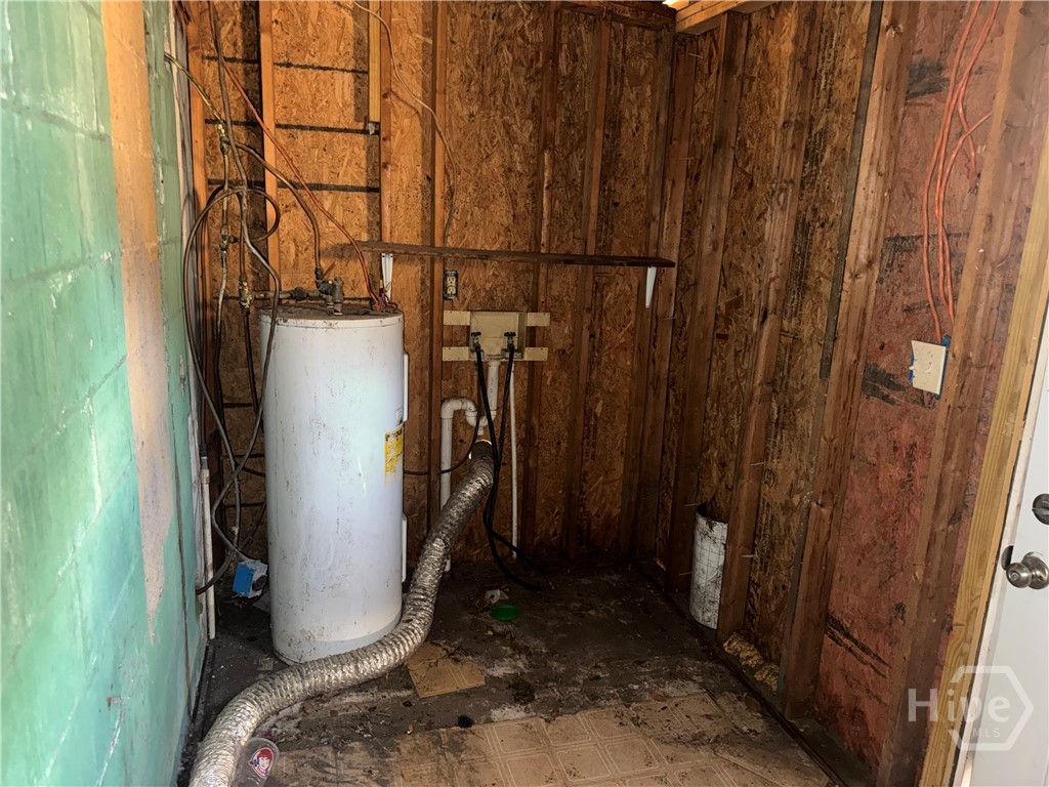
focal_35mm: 24
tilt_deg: -14.2
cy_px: 394
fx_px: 727
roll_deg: -3.6
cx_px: 524
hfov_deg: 71.6
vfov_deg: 56.8
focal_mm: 6.76
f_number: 1.78
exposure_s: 1/9
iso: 200
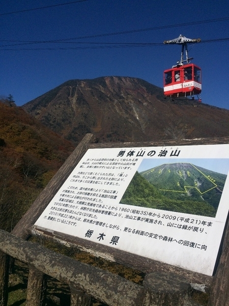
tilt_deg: -0.9
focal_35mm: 29
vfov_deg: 61.7
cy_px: 153
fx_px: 256
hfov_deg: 48.2
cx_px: 114
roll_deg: +1.0
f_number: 2.2
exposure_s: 1/8264
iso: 40
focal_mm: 4.15
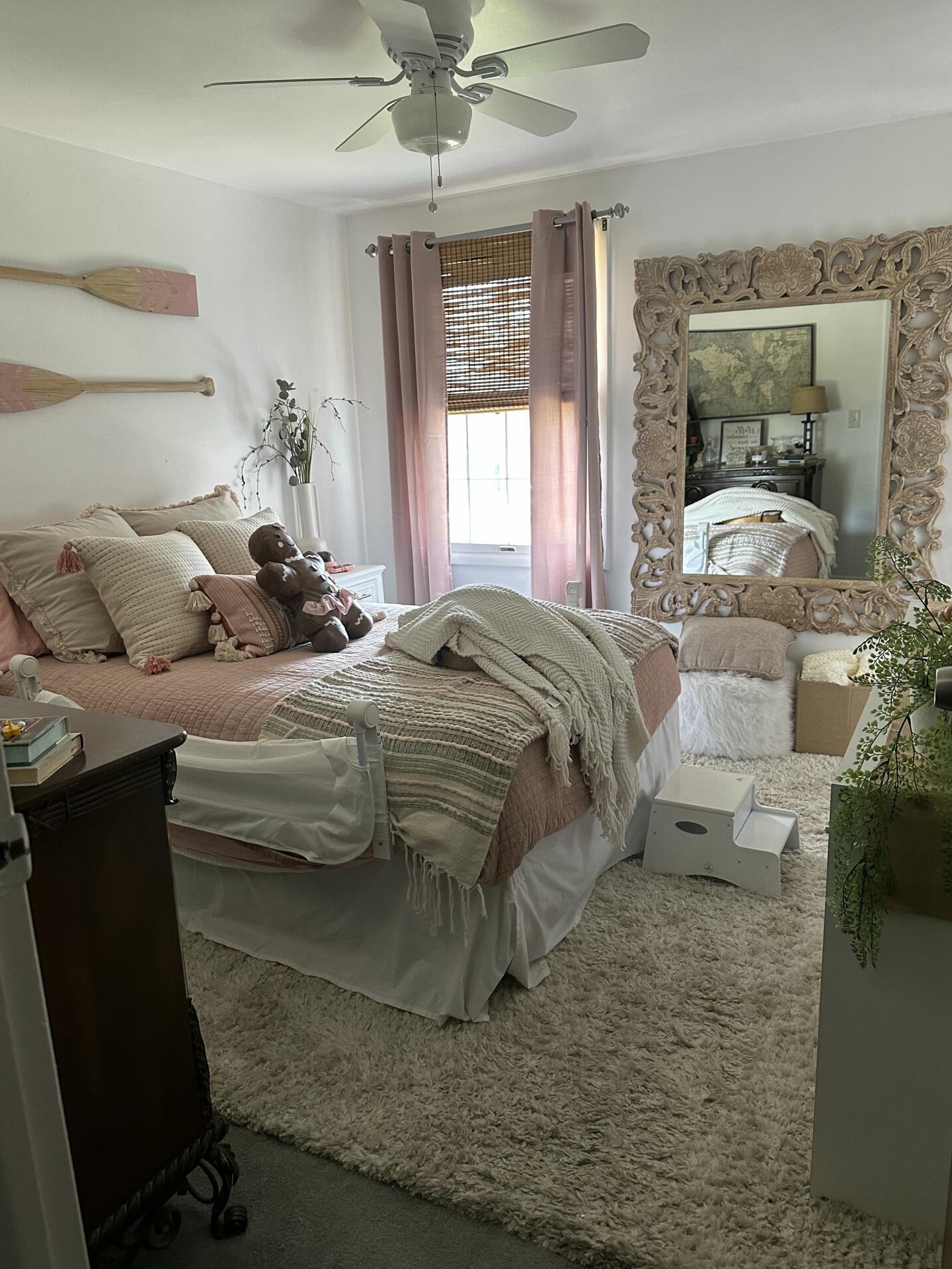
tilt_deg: -13.1
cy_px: 639
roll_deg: +1.4
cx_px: 471
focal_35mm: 25
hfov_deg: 54.9
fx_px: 917
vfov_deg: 69.4
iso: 250
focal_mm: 6.86
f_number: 1.78
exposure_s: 1/60
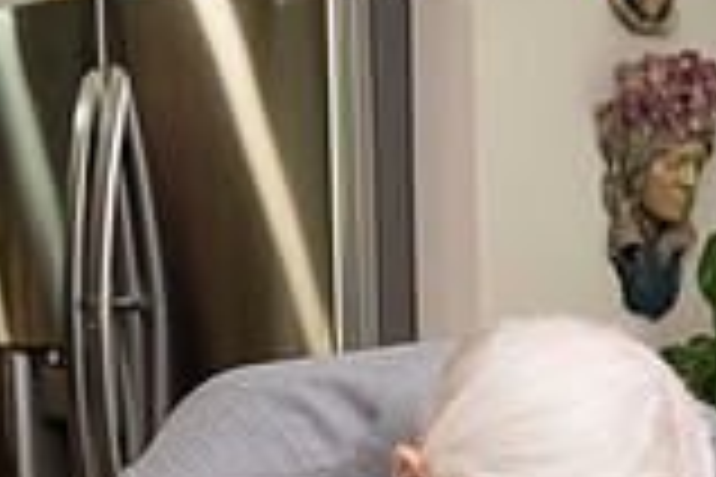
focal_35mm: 113
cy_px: 659
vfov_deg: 11.7
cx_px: 509
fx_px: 2247
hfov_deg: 18.0
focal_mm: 31
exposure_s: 1/320
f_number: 4
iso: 1600
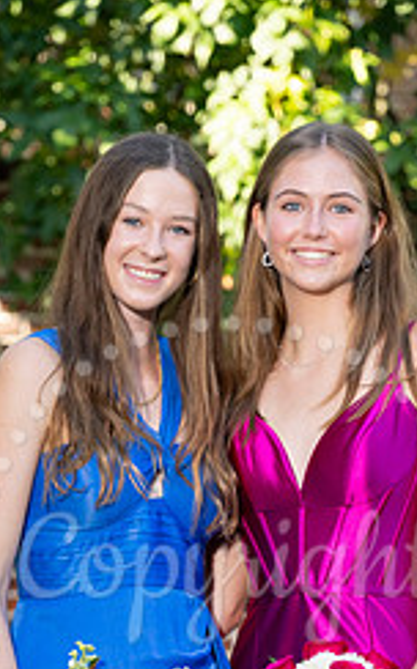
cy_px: 570
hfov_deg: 5.8
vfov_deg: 9.3
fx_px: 4119
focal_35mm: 226
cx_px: 228
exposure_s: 1/200
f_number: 5.6
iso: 400
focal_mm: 120
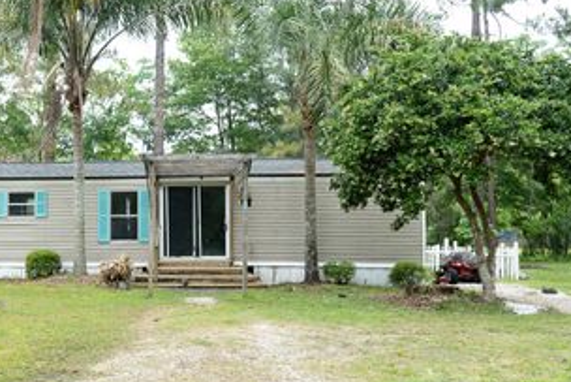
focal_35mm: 46
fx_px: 730
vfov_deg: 29.3
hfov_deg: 41.0
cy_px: 206
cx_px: 116
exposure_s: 1/200
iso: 640
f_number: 5.6
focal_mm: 28
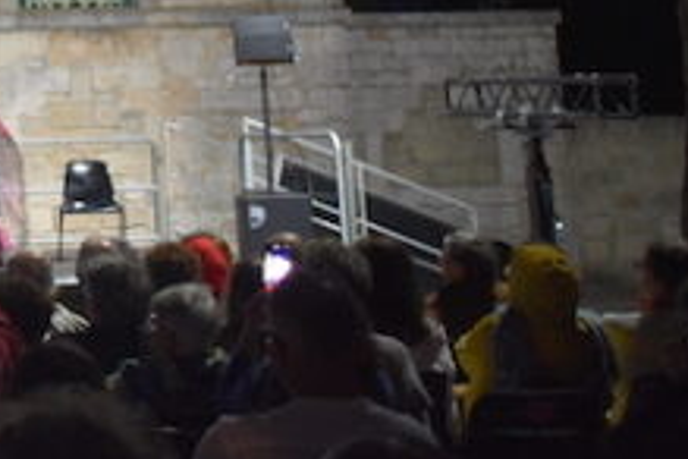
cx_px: -503
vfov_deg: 12.1
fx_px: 2007
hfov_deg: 16.6
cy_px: -336
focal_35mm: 105
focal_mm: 20
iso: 1600
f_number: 3.5
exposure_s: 1/13
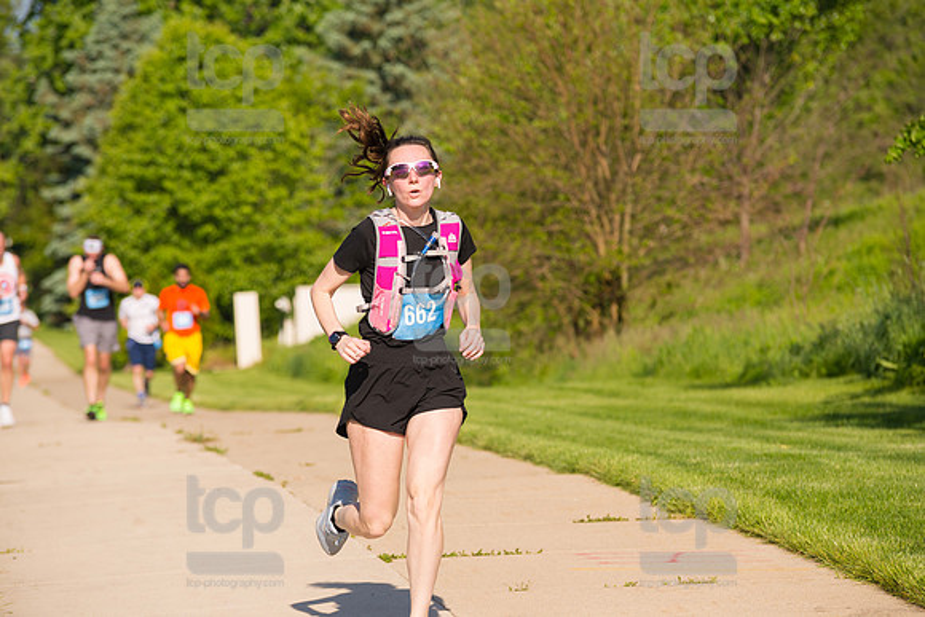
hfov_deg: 12.1
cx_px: 462
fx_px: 4369
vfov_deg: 8.1
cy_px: 308
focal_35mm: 170
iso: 400
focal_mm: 170
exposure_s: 1/2000
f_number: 5.6
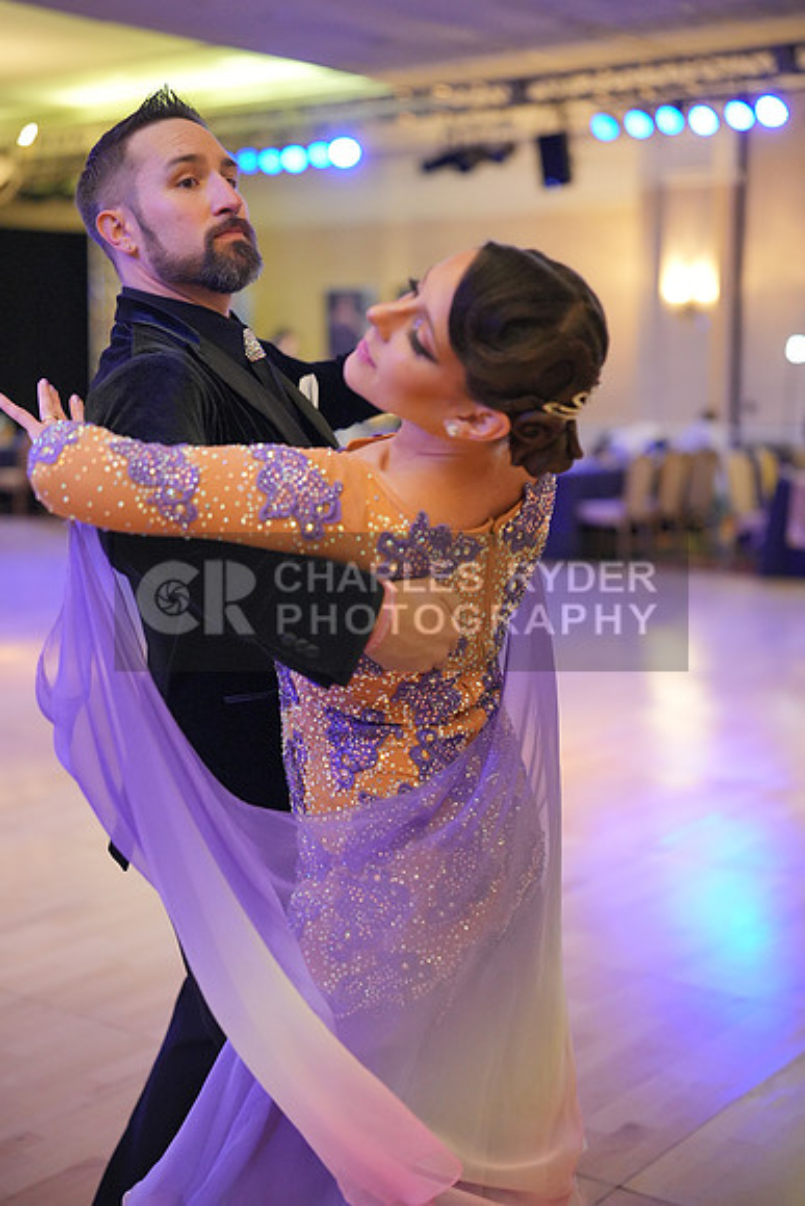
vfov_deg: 39.6
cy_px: 603
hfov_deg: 27.0
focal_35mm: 50
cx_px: 402
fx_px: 1676
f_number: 2
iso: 5000
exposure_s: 1/500
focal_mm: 50
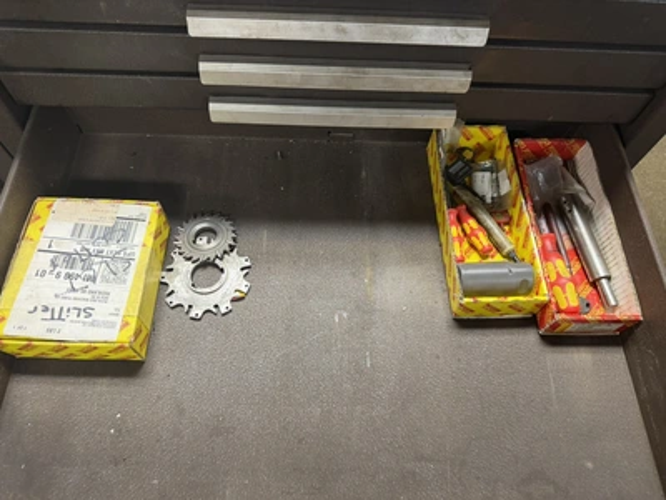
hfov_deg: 71.6
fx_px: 462
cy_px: 250
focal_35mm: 24
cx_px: 333
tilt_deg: -61.5
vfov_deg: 56.8
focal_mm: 6.76
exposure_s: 1/60
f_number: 1.78
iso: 160
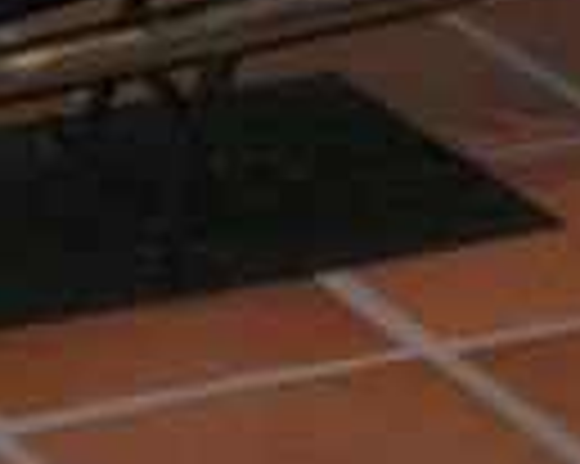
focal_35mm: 353
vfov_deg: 4.4
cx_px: 2
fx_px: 6055
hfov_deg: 5.5
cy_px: -246
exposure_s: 1/60.1
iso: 200
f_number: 3.8
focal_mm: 11
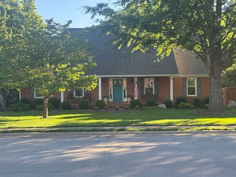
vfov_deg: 30.3
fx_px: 327
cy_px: 88
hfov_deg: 39.7
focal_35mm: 48
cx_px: 118
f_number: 1.78
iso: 64
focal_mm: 6.76
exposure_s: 1/448
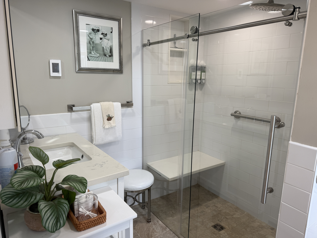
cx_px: 158
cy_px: 119
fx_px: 220
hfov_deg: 71.6
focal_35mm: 24
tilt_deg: -11.2
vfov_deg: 56.8
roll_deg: -0.1
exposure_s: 1/191
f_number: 1.78
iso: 64
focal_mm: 6.76
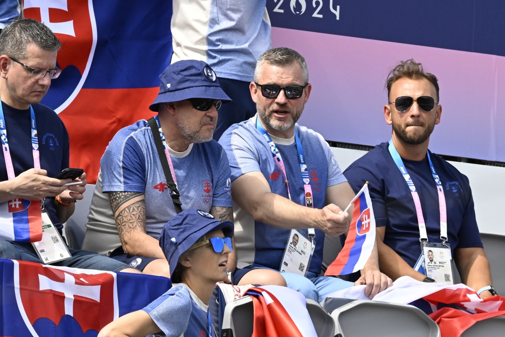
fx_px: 5639
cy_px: 168
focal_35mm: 402
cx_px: 252
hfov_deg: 5.1
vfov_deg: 3.4
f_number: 10
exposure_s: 1/1000
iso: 1000
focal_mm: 400
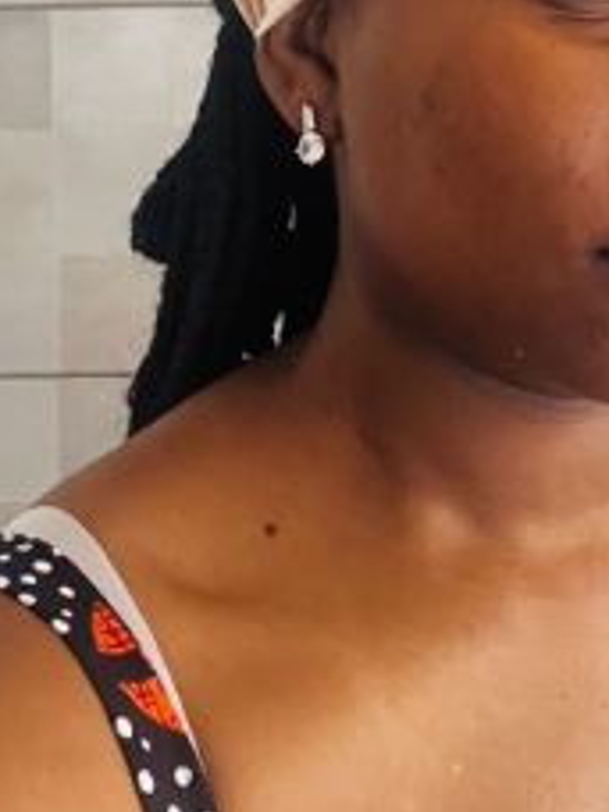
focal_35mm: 79
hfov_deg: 18.2
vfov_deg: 22.9
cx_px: 616
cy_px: -132
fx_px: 1853
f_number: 2.2
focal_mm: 2.71
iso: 400
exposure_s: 1/38
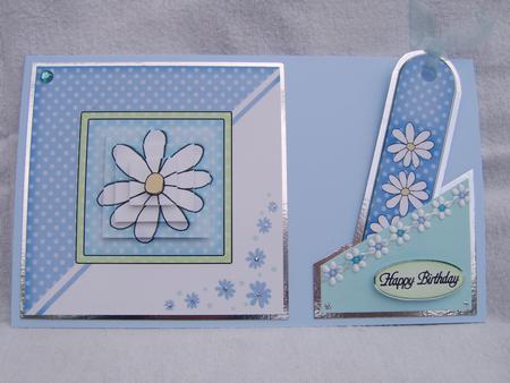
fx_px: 457
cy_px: 192
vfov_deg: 45.5
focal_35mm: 31
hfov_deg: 58.3
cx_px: 255
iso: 71
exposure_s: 1/297
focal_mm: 8.13
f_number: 5.6
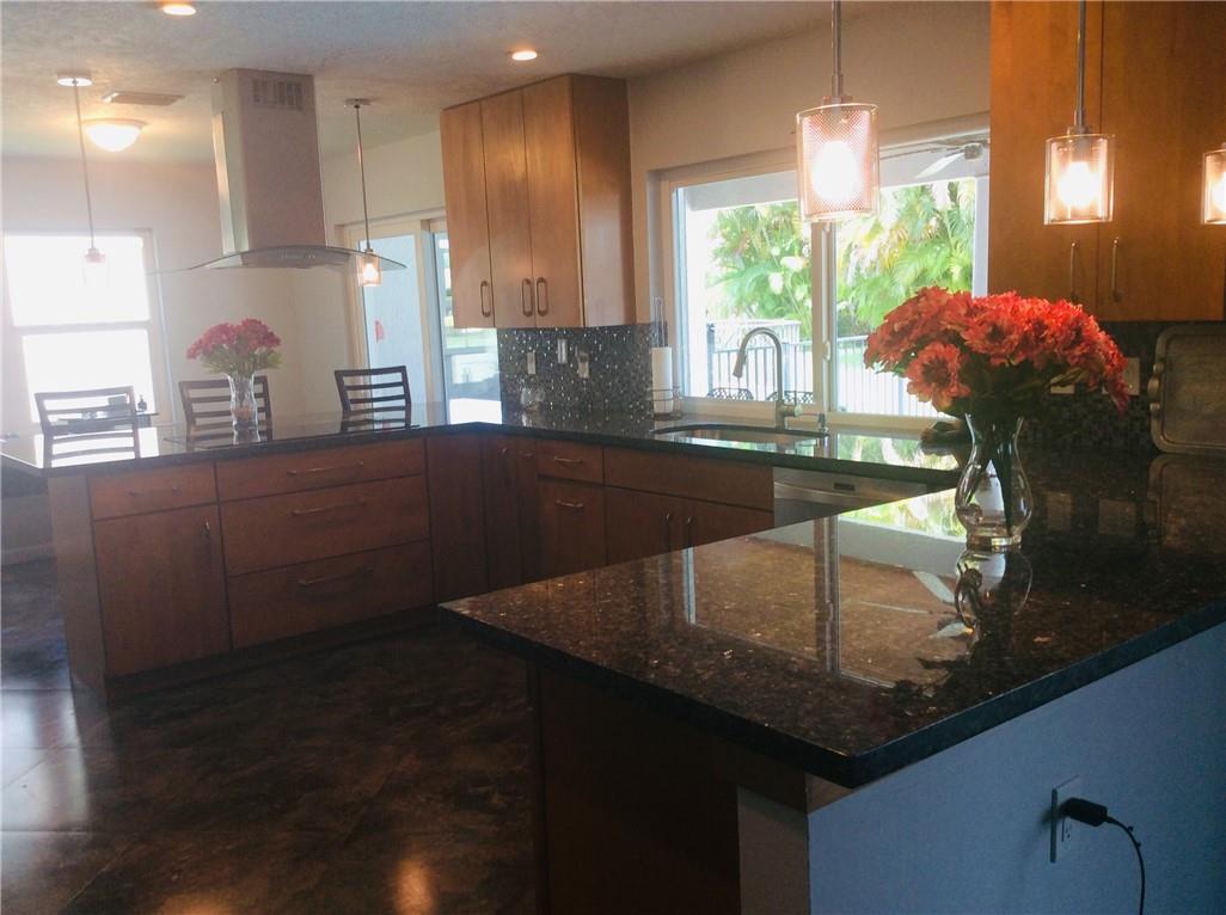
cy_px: 458
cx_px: 613
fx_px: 1131
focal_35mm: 32
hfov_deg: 56.9
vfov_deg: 44.0
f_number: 2.4
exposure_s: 1/30
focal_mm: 3.3
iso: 32
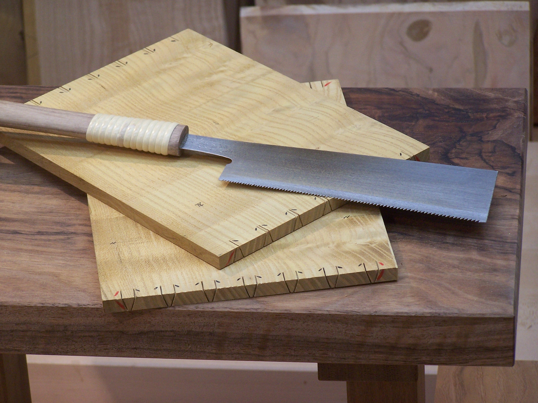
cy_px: 202
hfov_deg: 11.7
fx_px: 2627
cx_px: 269
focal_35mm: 169
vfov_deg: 8.8
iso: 140
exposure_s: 1/60
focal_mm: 28
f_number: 3.2
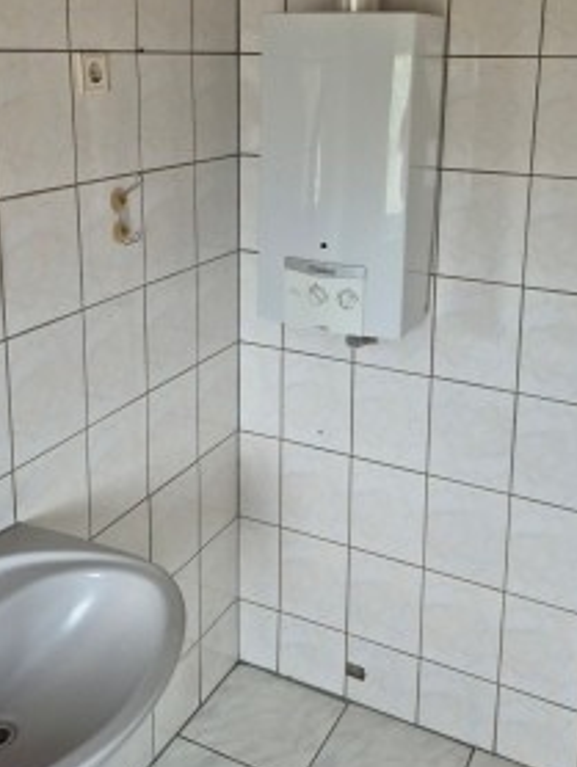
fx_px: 821
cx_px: 298
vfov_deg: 48.9
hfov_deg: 38.7
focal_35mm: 37
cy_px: 232
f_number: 1.8
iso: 160
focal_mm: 5.4
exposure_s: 1/100
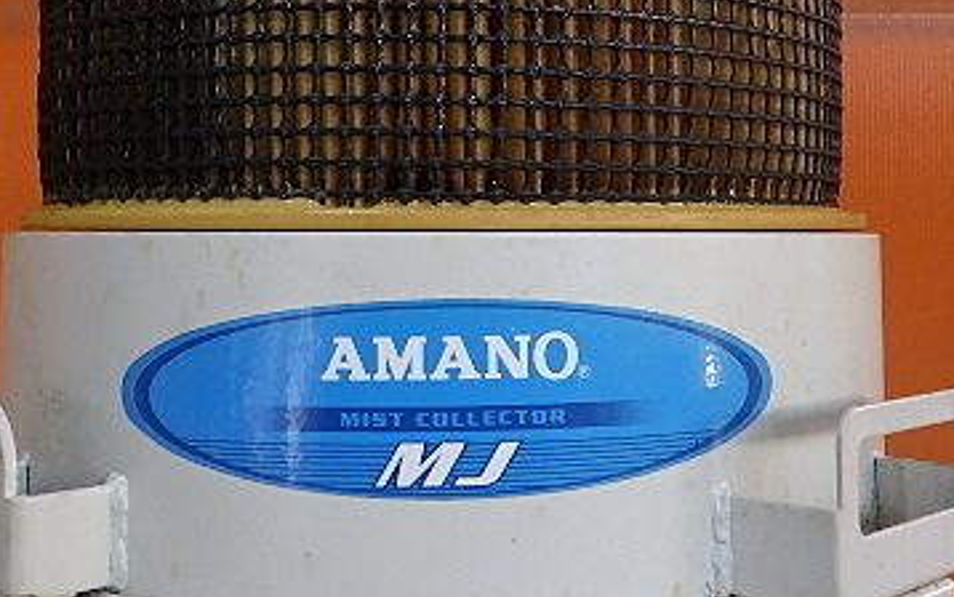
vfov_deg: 24.0
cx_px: 469
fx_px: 1378
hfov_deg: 38.2
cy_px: 112
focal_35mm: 53
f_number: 3.5
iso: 400
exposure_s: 1/45
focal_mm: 5
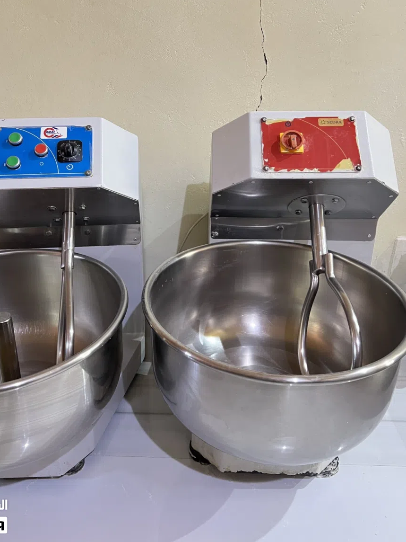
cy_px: 222
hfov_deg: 45.3
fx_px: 485
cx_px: 169
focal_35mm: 31
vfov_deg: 58.0
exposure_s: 1/49
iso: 500
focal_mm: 5.7
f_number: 1.5
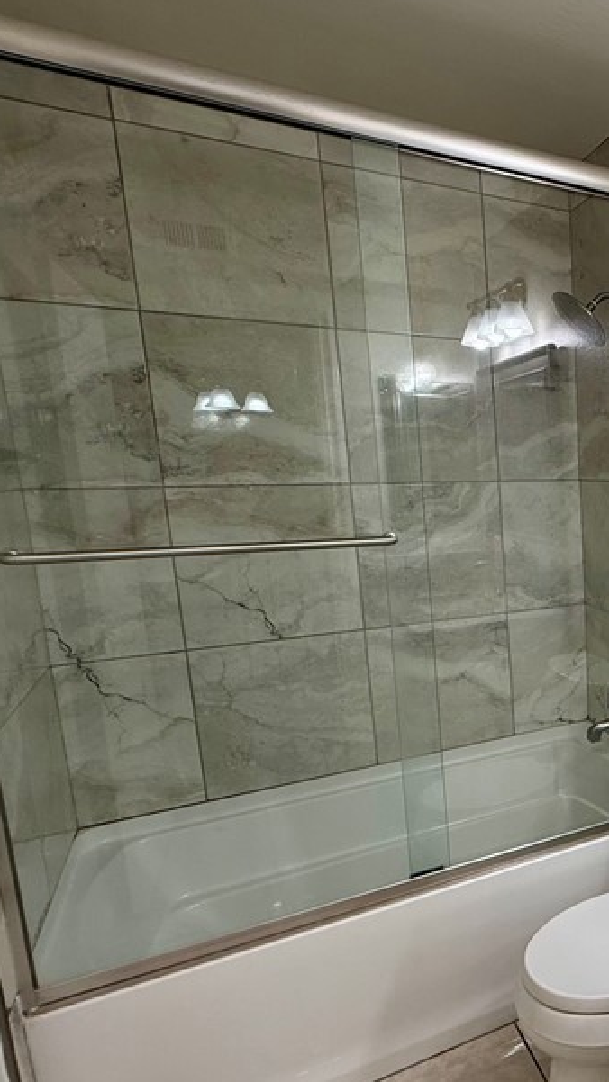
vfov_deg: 71.7
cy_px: 596
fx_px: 747
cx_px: 741
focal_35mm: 26
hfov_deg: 34.8
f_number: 2.2
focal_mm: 2.22
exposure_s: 1/120
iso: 100
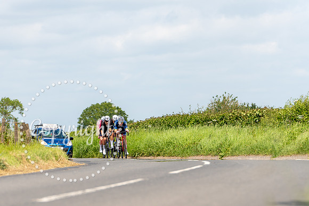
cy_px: 150
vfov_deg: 6.6
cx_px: 117
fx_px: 1776
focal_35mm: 207
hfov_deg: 9.9
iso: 100
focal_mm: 142
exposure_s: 1/1250
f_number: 3.5
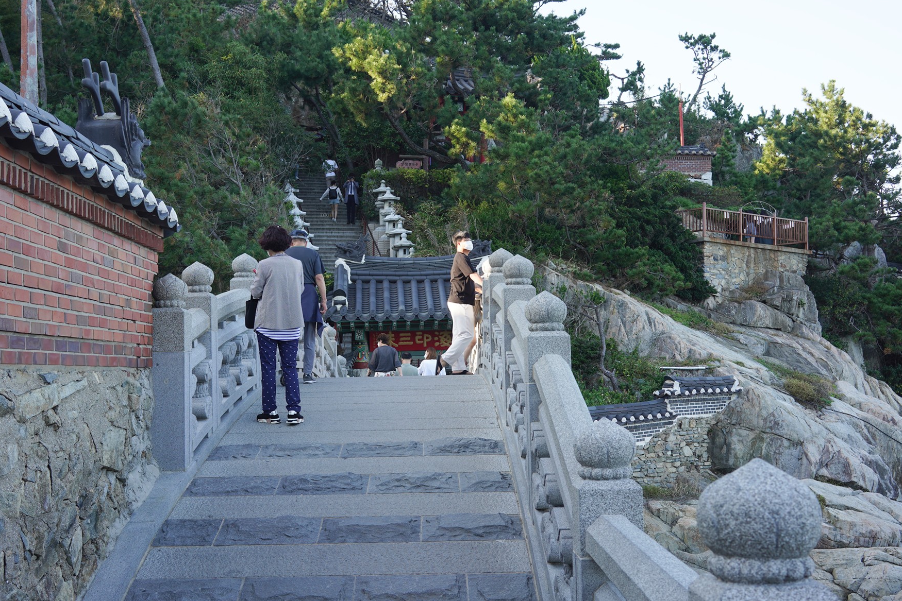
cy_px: 271
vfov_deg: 33.4
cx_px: 456
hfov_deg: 48.5
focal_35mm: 40
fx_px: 1002
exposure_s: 1/100
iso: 160
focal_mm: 35
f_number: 6.3
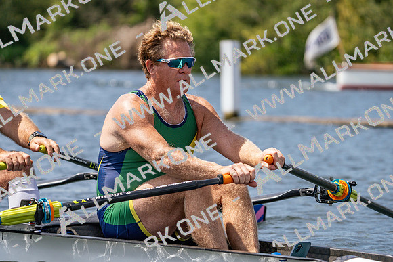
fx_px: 2631
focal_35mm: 241
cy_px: 131
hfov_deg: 8.5
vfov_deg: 5.7
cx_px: 196
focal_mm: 241
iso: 320
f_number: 5.6
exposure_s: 1/2000
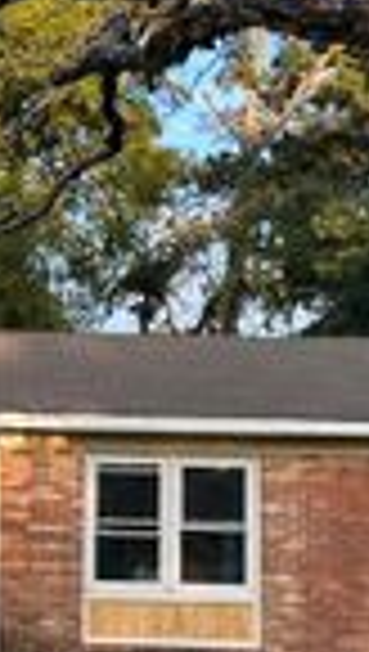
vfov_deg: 23.6
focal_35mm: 90
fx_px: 1559
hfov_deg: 13.2
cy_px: 416
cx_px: -45
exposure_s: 1/654
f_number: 1.78
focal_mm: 6.86
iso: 80
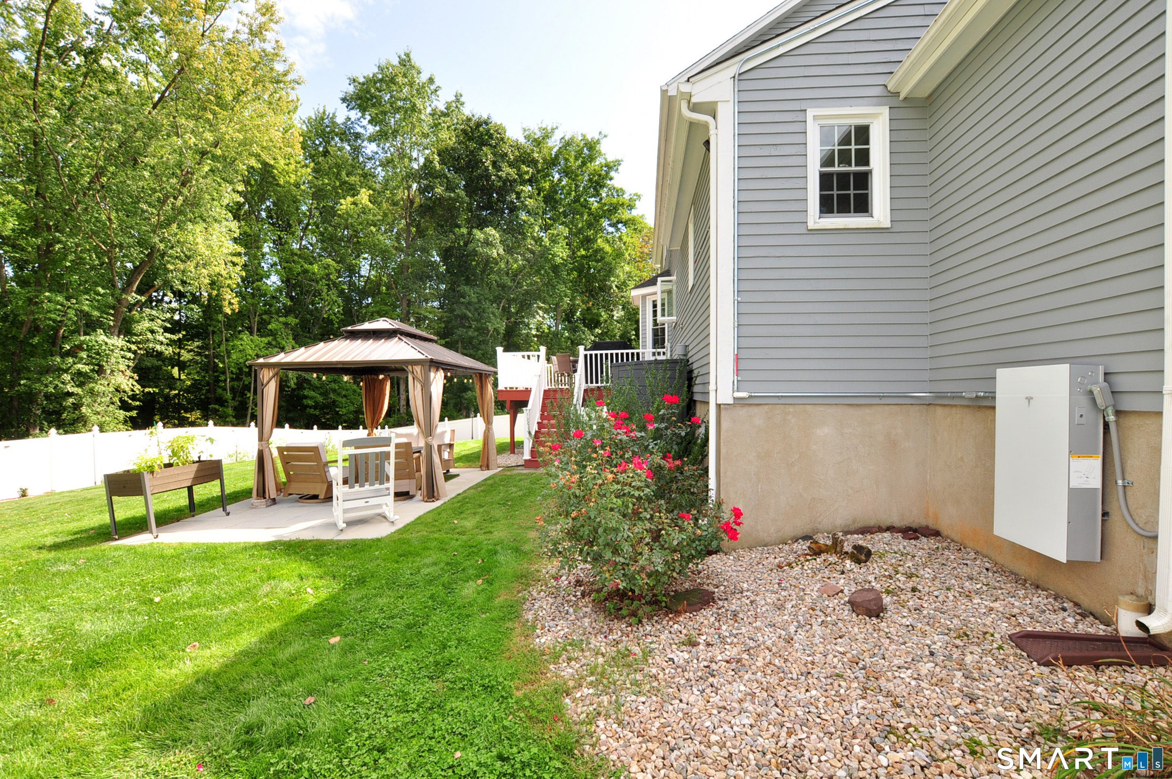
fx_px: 488
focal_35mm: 15
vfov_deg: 77.2
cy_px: 390
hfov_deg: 100.5
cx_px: 586
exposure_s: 1/125
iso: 250
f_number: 8
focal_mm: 10
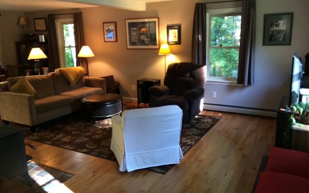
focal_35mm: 31
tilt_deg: -12.1
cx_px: 154
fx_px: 261
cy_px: 91
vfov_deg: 40.6
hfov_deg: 61.2
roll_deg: +1.8
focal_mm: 4.15
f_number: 2.2
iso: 200
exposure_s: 1/30
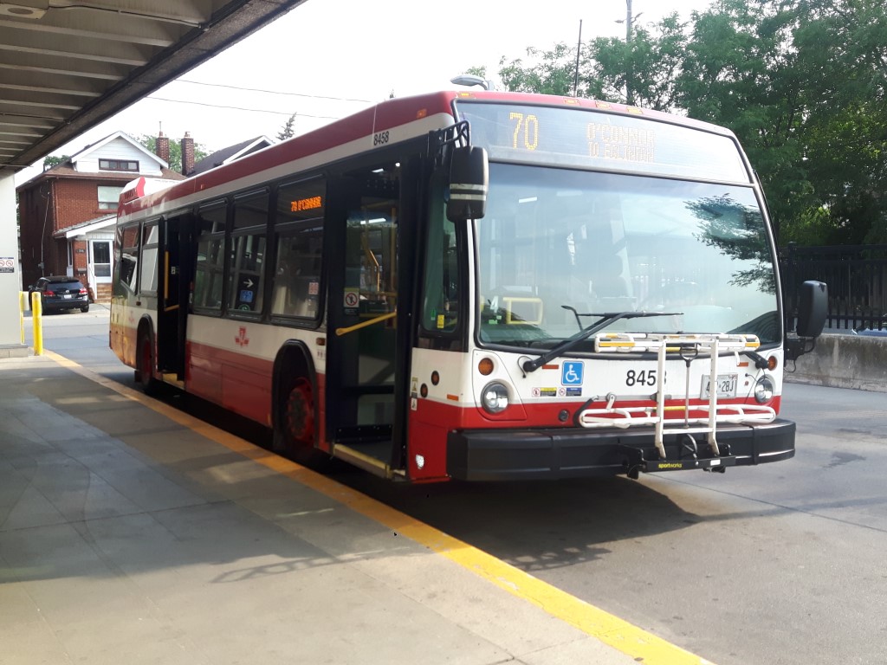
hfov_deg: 58.4
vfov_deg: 45.4
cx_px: 444
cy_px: 332
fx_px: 794
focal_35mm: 31
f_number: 1.9
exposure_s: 1/265
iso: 40
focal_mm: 3.7
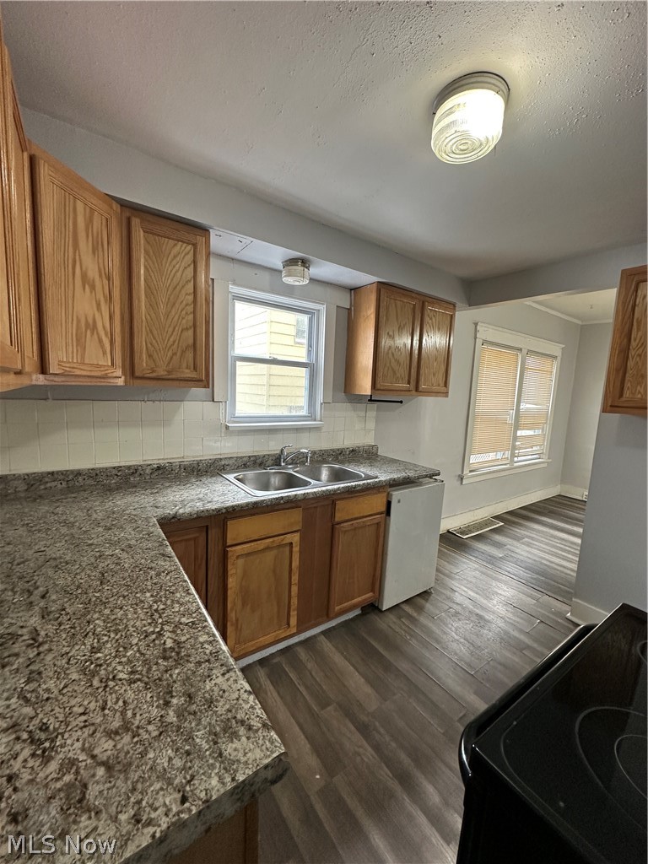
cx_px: 324
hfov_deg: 85.7
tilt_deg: -8.0
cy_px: 432
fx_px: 349
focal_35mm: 14
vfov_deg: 102.1
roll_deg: -3.4
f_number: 2.2
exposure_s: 1/60
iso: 160
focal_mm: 2.22
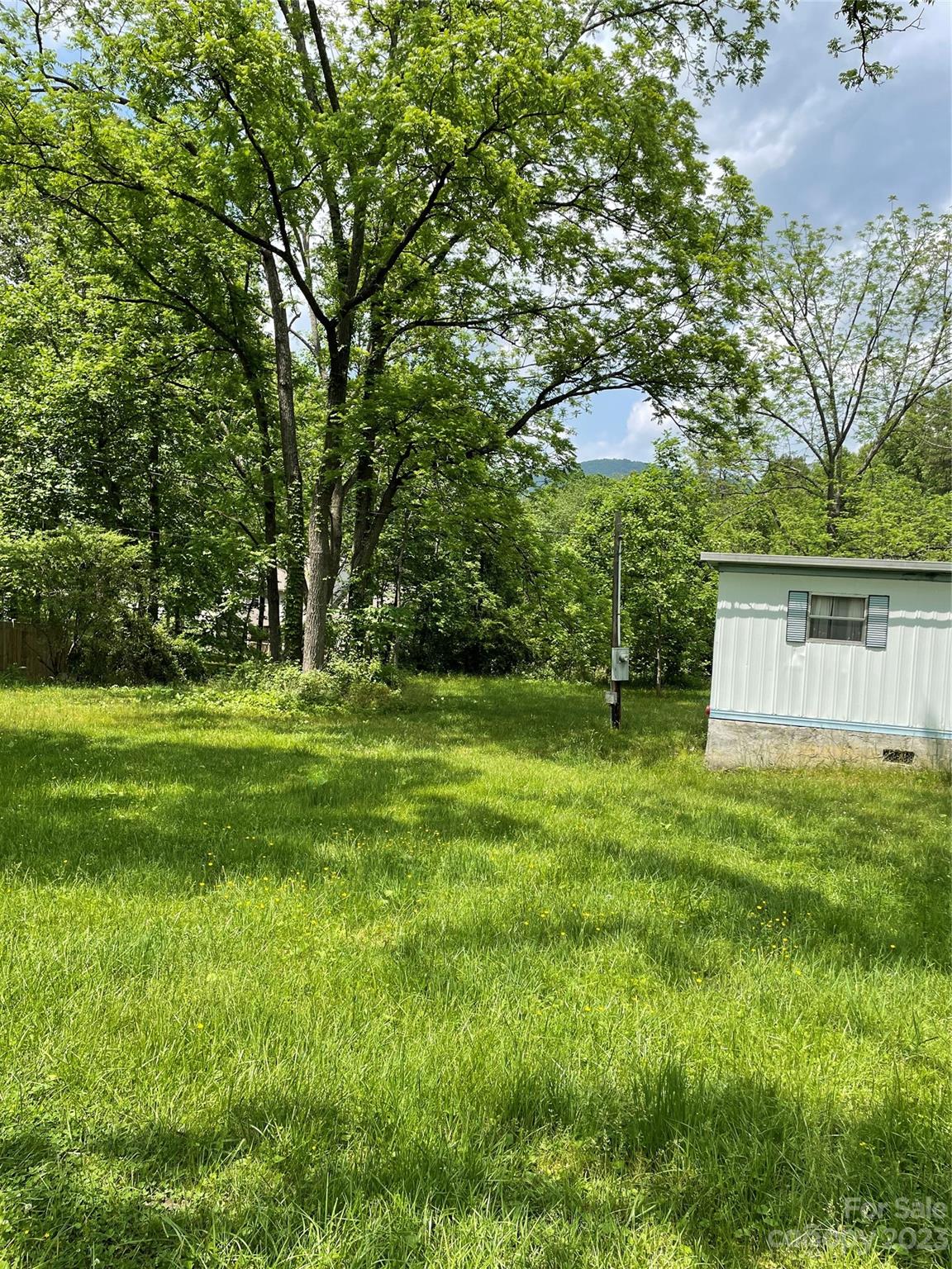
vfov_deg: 67.3
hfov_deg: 53.1
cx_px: 476
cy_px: 634
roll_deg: -1.6
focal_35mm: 26
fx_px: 953
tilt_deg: -2.9
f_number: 1.6
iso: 32
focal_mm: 4.2
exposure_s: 1/2020
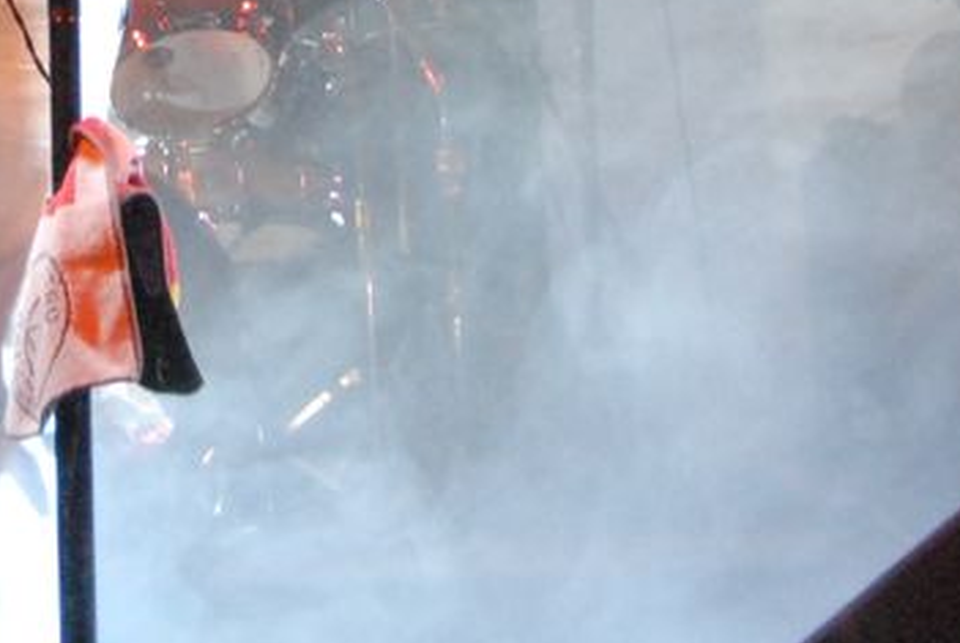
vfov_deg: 8.2
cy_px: -322
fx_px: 4379
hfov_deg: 12.4
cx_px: 82
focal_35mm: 164
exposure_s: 1/60
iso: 1600
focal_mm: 24
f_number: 4
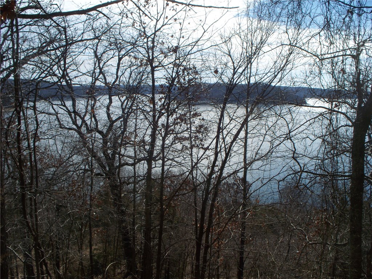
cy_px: 140
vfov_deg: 39.7
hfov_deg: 51.4
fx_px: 387
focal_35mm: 36
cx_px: 186
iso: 64
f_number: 5
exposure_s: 1/500
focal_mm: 7.54
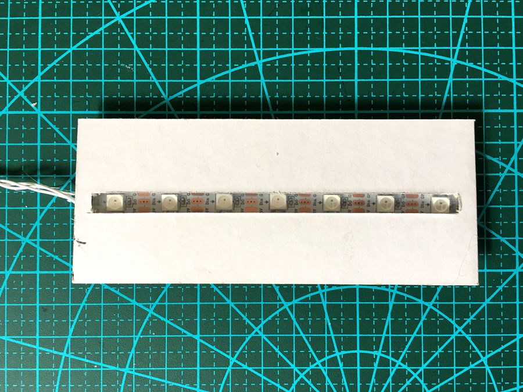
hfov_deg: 61.7
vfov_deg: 48.2
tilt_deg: -88.8
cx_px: 262
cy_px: 196
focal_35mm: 29
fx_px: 438
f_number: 2.2
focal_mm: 4.15
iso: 40
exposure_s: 1/33
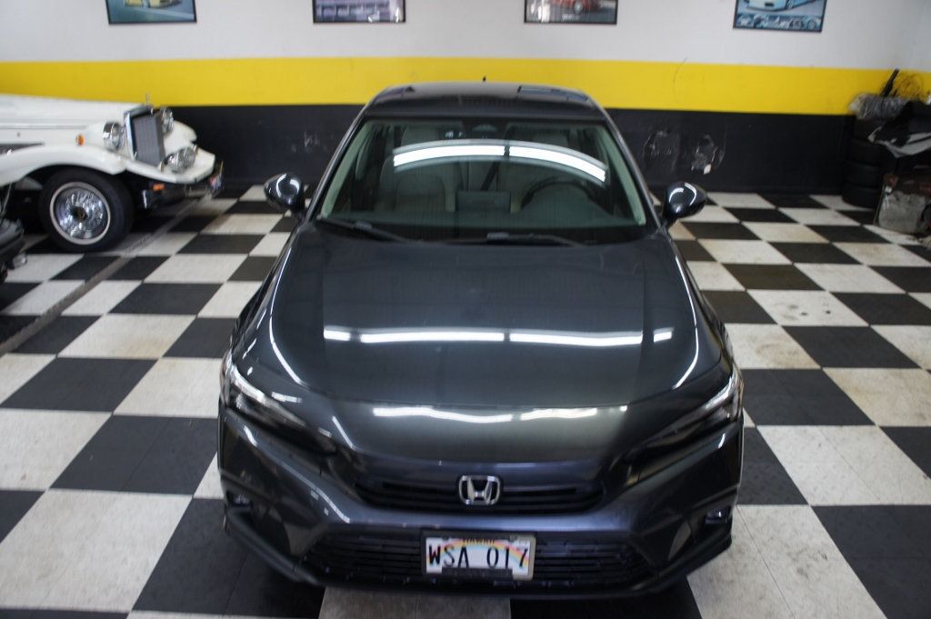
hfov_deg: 67.4
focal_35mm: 27
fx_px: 698
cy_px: 310
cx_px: 466
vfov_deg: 47.9
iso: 200
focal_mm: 18
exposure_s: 1/30
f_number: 4
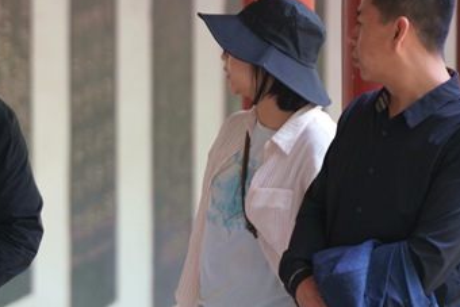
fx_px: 6021
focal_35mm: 471
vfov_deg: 2.9
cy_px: 73
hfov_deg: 4.4
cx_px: -28
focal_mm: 200
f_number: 2.8
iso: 500
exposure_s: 1/50
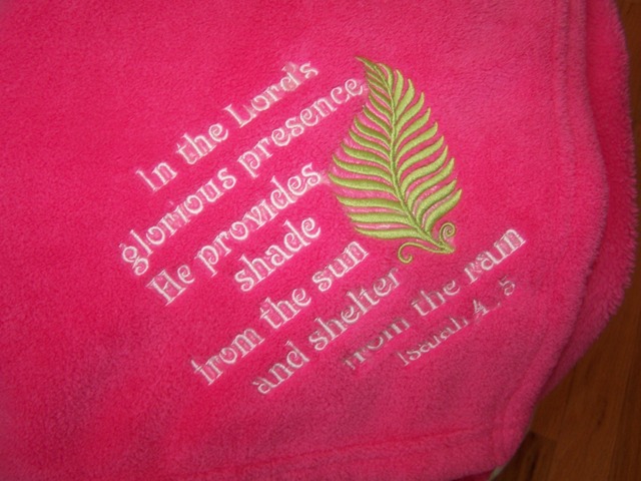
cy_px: 240
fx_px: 704
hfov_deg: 49.0
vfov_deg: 37.7
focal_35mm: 38
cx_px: 320
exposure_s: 1/60
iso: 80
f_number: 2.8
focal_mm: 6.3
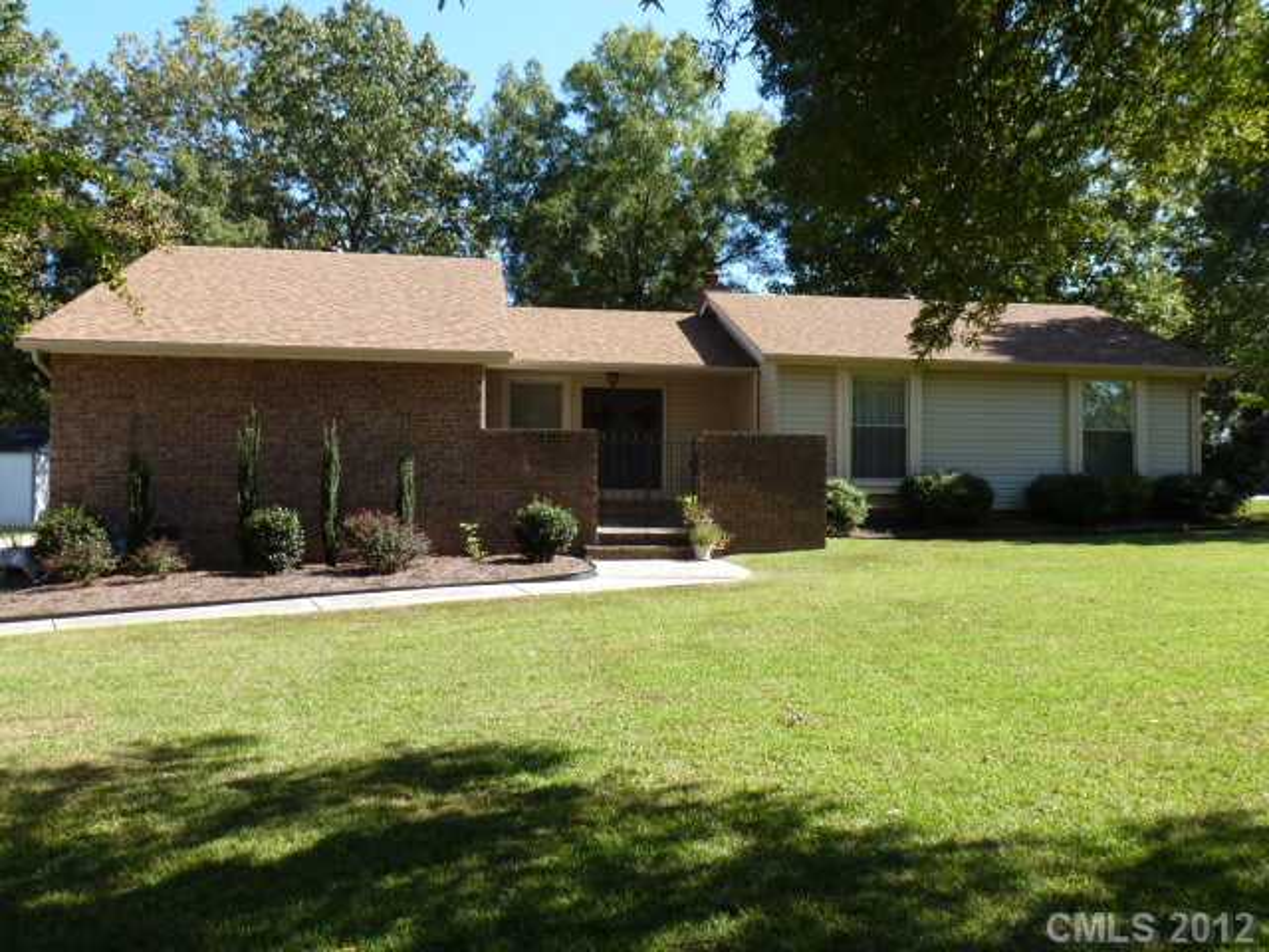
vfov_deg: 49.7
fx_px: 1026
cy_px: 476
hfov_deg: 63.4
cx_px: 634
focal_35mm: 28
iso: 100
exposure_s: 1/250
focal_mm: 5
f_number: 4
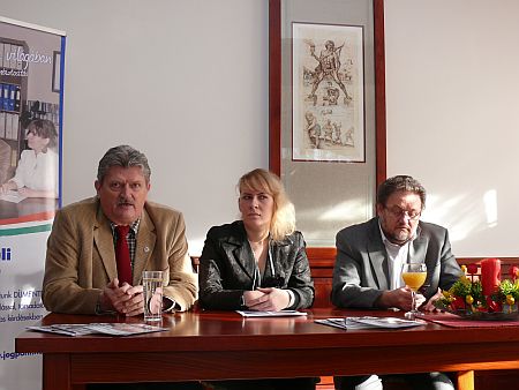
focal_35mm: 47
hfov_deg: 40.4
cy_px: 195
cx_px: 260
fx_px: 705
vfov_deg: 30.9
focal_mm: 8.9
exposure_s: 1/80
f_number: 2.8
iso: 100
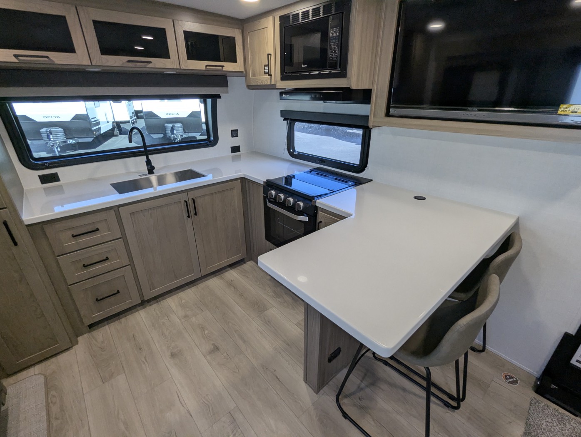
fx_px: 269
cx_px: 290
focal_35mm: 16
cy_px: 218
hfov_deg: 94.4
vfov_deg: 78.2
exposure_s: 1/164
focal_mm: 2.35
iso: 158
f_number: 2.2
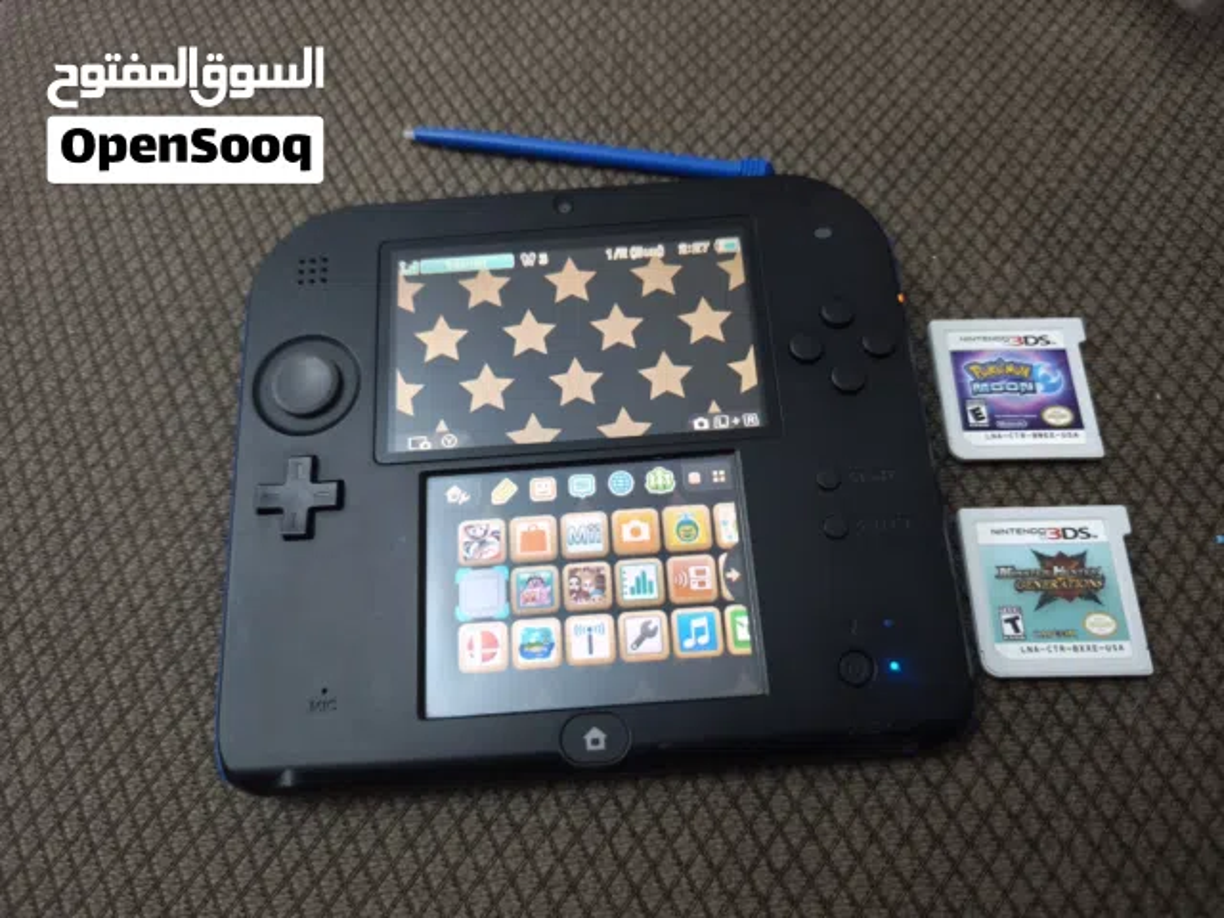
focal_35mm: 23
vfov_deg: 58.9
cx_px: 612
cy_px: 459
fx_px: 813
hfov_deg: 73.9
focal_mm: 6.57
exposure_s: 1/25
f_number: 1.6
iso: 1250
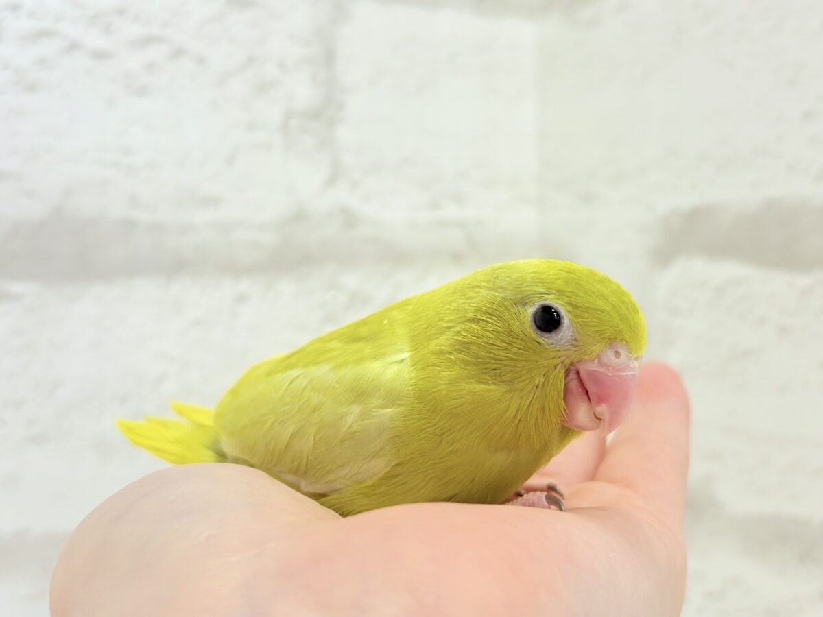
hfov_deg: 36.8
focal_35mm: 52
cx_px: 412
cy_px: 308
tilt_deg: -1.9
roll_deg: +3.1
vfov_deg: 28.0
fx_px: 1236
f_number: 1.6
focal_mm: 5.96
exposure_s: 1/100
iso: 64
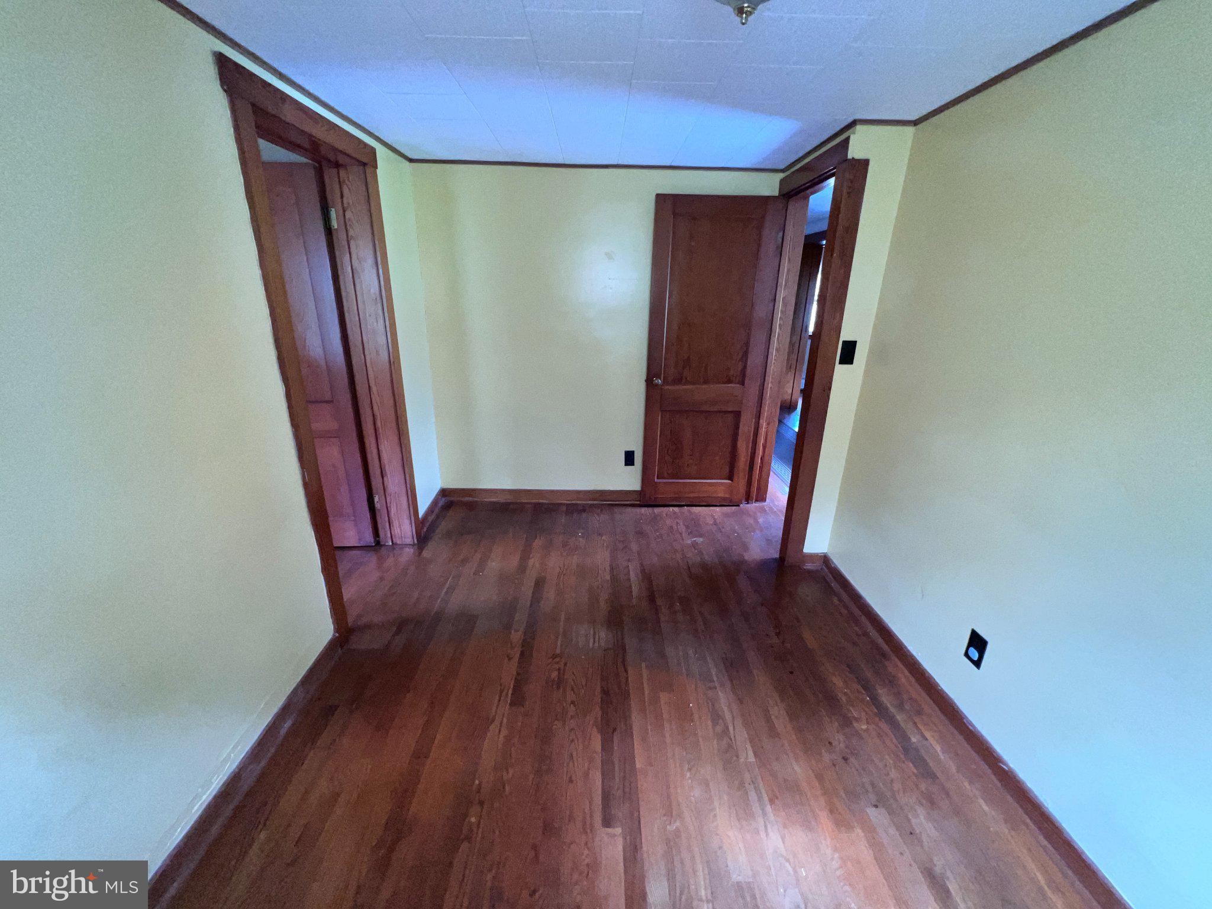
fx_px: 455
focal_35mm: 13
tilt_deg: -19.6
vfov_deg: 89.9
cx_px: 606
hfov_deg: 106.2
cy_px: 454
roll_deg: -0.9
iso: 160
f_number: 1.8
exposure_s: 1/60
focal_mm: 1.57
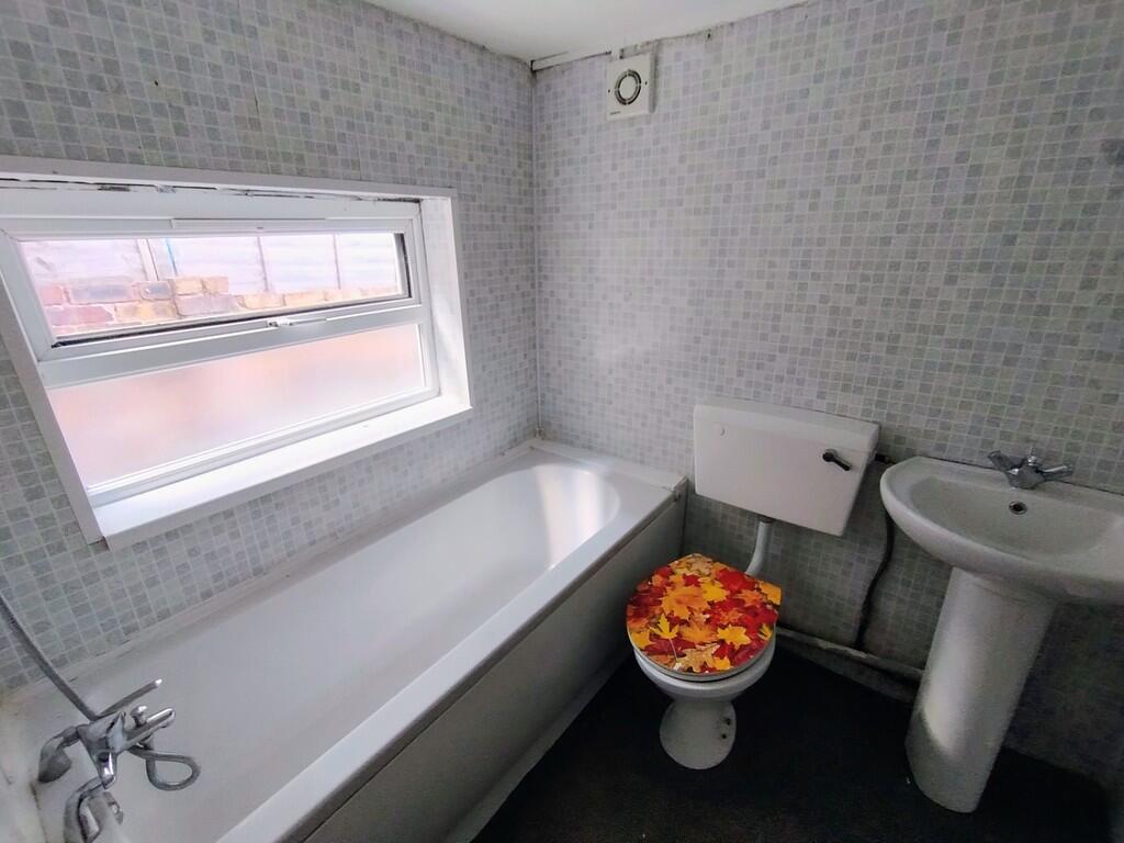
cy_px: 422
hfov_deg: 94.5
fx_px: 520
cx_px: 562
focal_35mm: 16
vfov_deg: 78.1
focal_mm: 1.66
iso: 213
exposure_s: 1/20
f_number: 2.2
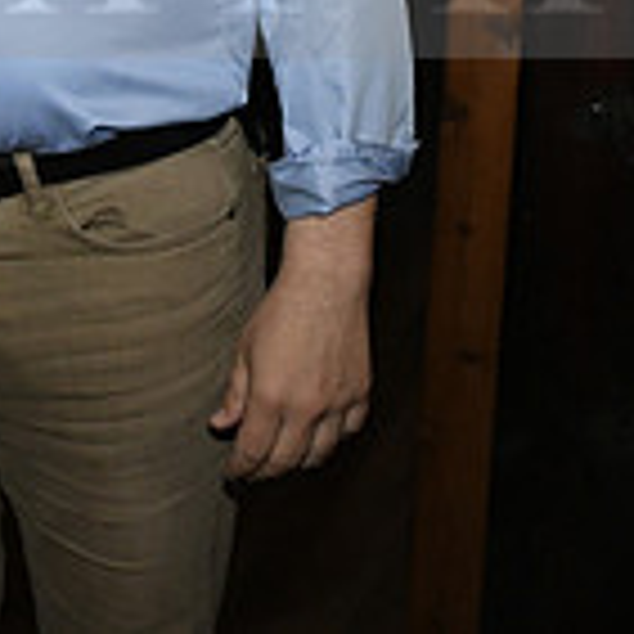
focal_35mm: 112
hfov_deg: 14.4
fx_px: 2321
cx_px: -351
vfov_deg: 14.8
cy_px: -232
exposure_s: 1/60
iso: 6400
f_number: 11
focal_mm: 32
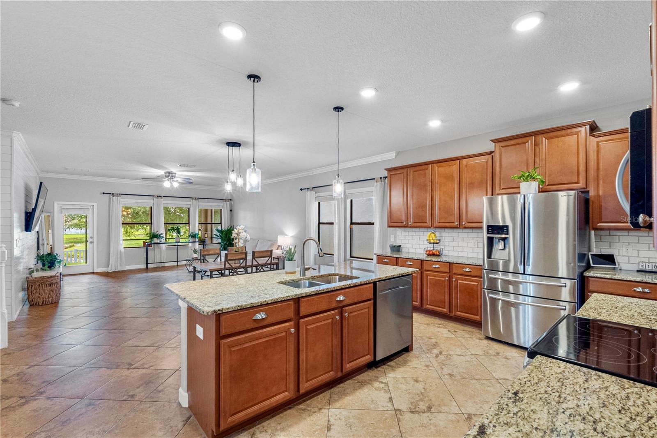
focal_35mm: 16
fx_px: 292
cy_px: 219
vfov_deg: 73.7
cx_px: 328
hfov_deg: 96.7
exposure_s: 1/80
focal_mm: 16
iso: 1600
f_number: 11
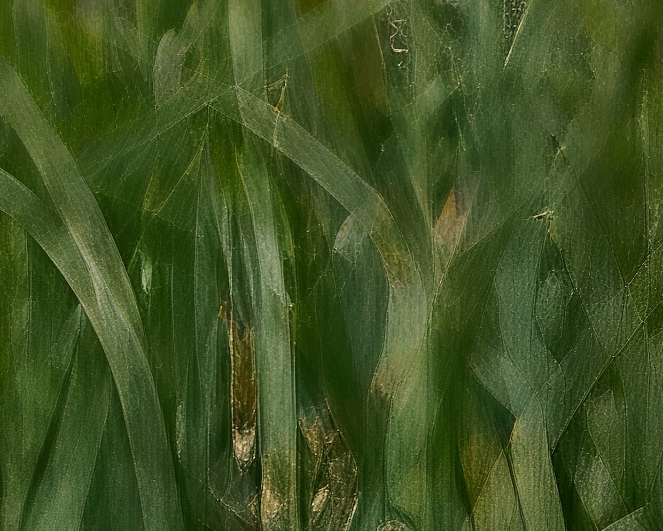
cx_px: -983
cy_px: -175
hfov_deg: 4.3
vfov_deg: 3.5
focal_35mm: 437
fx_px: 8576
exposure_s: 1/320
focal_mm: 70
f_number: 5
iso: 64
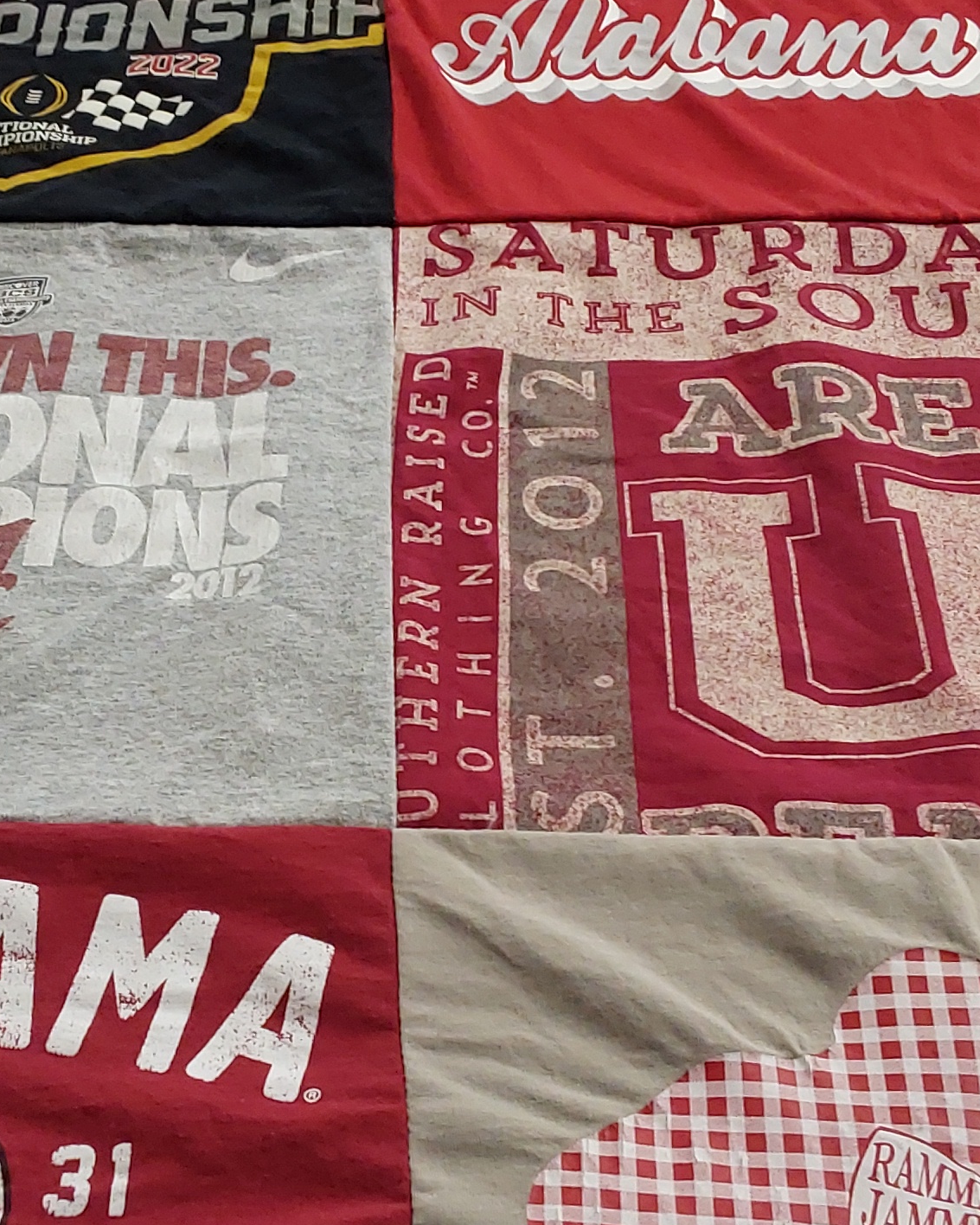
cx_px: 354
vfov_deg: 30.0
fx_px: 2284
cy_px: 625
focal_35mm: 63
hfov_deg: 24.1
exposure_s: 1/60
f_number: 1.9
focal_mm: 2.91
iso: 125
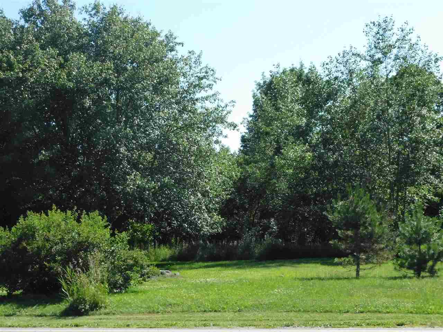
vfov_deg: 24.8
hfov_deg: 32.7
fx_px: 755
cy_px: 166
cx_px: 222
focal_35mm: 59
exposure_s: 1/1500
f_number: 8
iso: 1600
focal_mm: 10.4
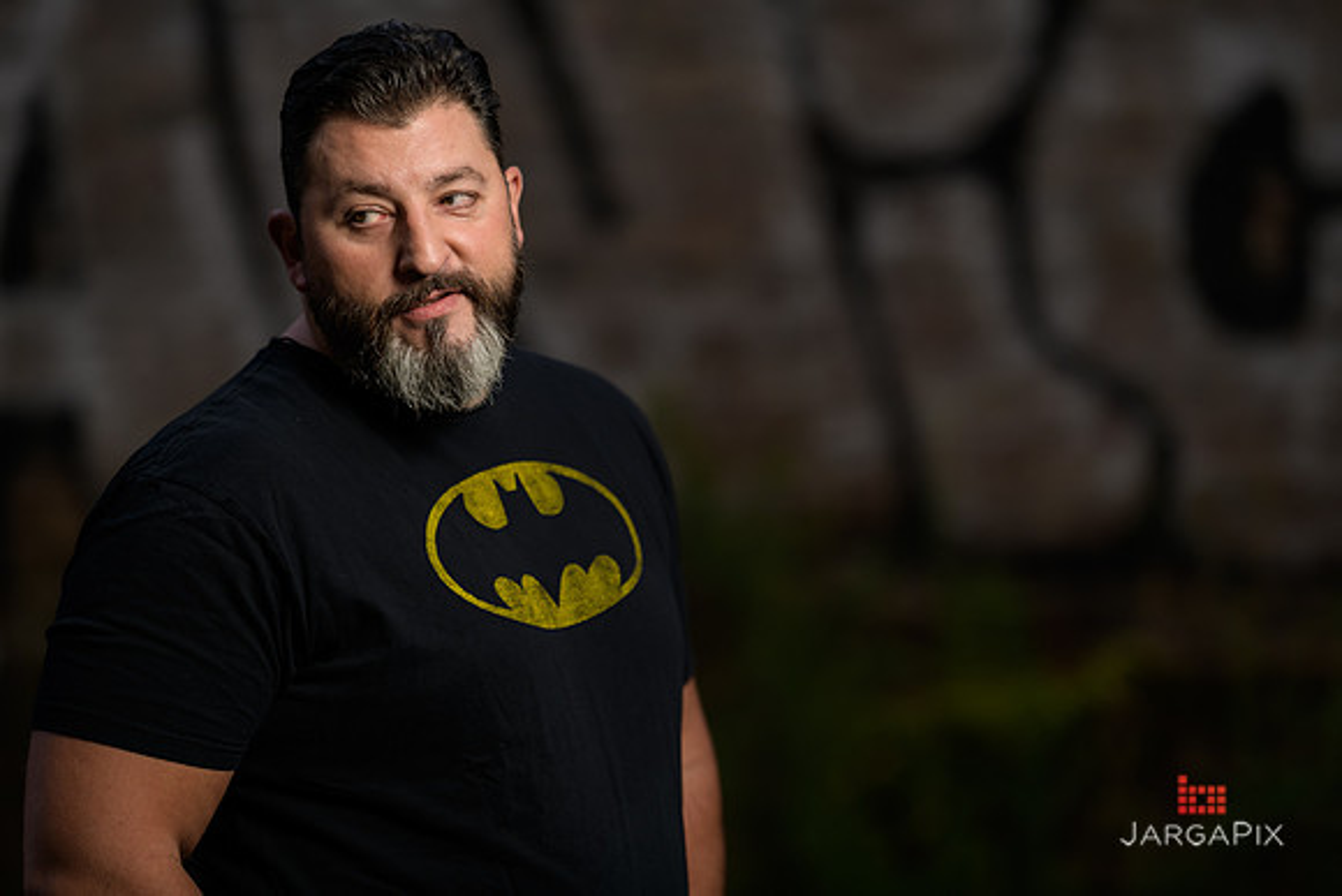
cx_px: 671
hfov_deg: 15.2
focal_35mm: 135
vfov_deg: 10.2
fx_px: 5033
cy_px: 448
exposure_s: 1/250
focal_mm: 135
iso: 200
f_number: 2
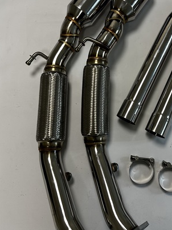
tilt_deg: -74.3
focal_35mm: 36
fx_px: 239
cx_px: 122
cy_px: 96
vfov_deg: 51.1
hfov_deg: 38.9
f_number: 1.78
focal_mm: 6.86
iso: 80
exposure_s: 1/100
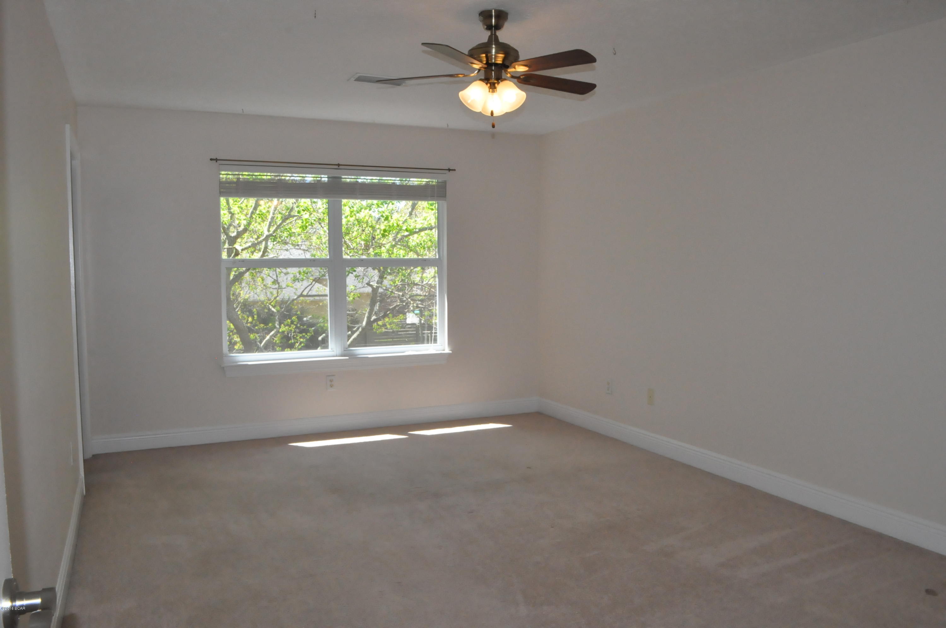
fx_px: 709
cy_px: 314
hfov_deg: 67.4
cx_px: 473
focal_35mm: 27
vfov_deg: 47.8
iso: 3200
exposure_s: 1/200
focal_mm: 18
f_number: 16
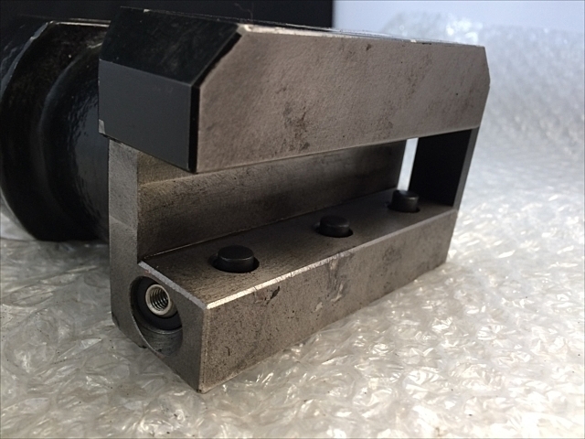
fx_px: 490
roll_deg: +1.5
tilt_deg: -18.4
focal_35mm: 29
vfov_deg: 48.2
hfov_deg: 61.7
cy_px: 220
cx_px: 292
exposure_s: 1/40
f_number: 2.2
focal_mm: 4.15
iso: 32
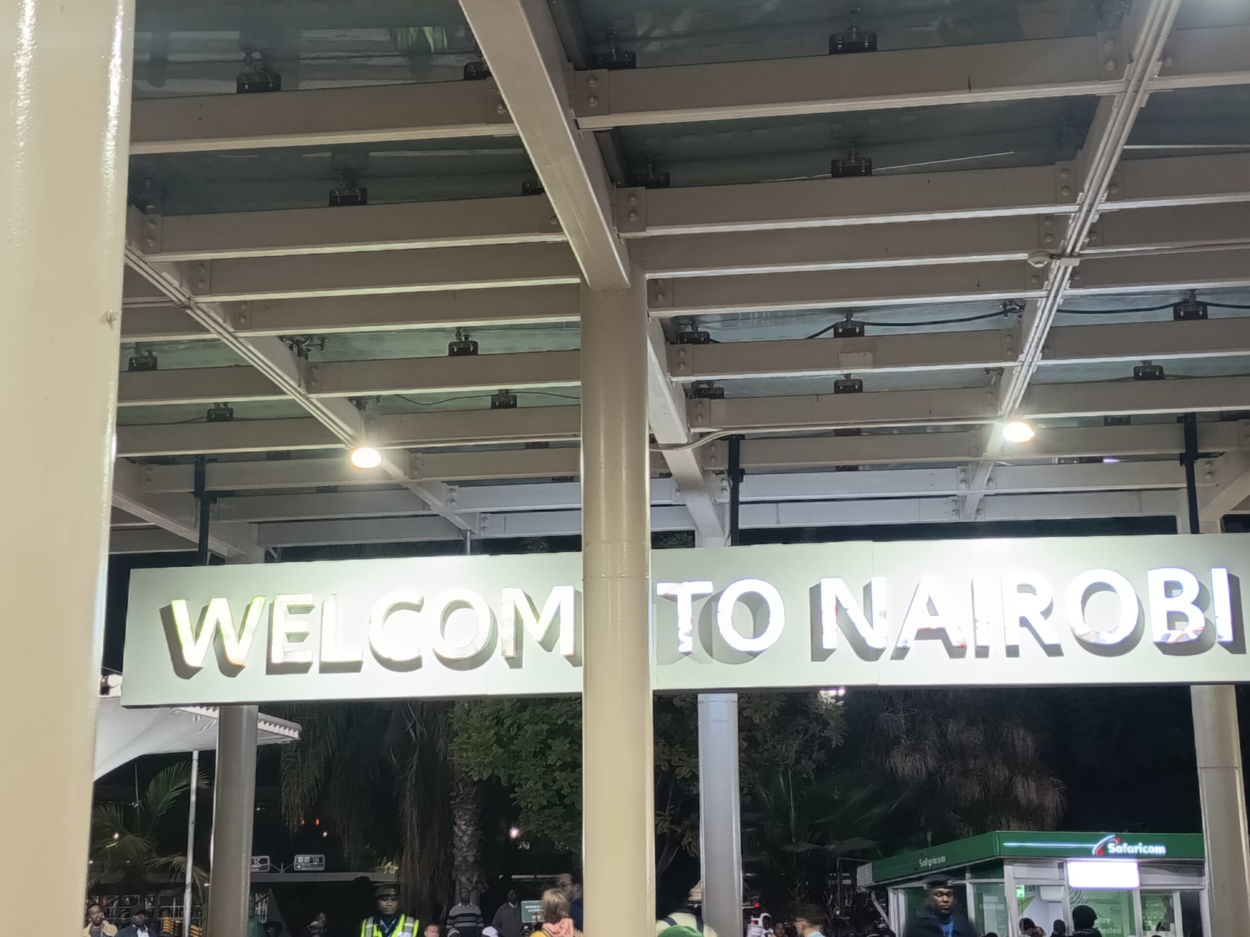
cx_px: 625
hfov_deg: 38.2
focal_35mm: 50
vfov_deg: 29.1
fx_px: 1806
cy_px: 468
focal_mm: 5.27
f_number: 1.7
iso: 363
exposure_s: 1/33.3
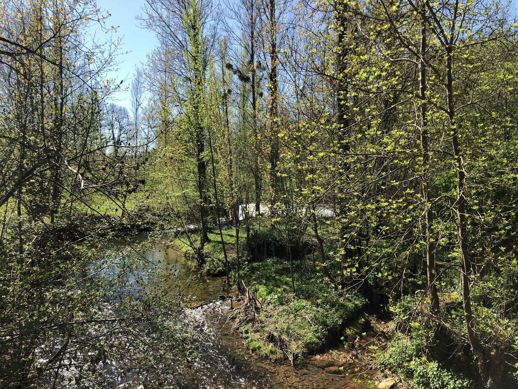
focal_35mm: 28
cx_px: 259
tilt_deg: -0.5
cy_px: 194
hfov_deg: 63.4
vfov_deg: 49.7
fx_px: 419
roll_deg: +1.3
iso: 20
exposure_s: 1/873
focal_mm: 4
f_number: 1.8
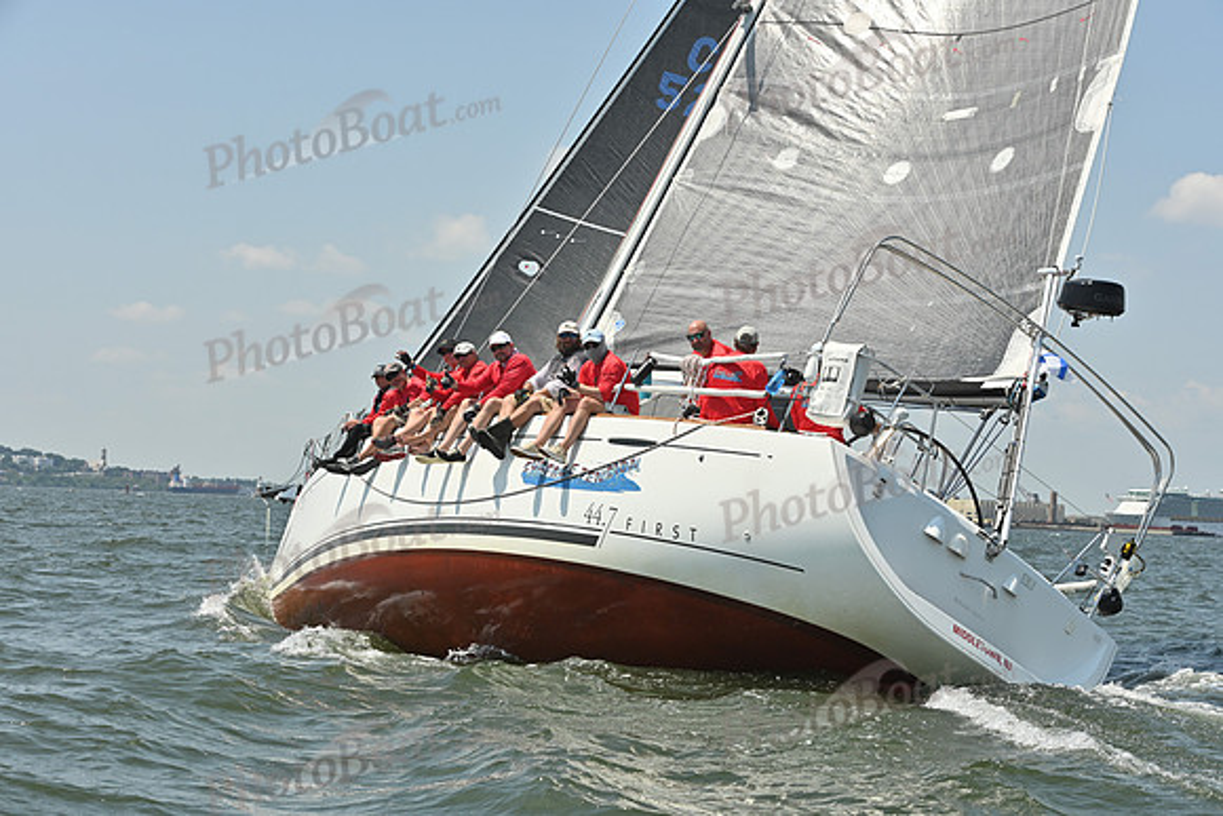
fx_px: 2379
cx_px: 612
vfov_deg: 19.5
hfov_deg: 28.8
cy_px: 408
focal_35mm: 70
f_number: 9
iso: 320
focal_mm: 70
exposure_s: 1/1250
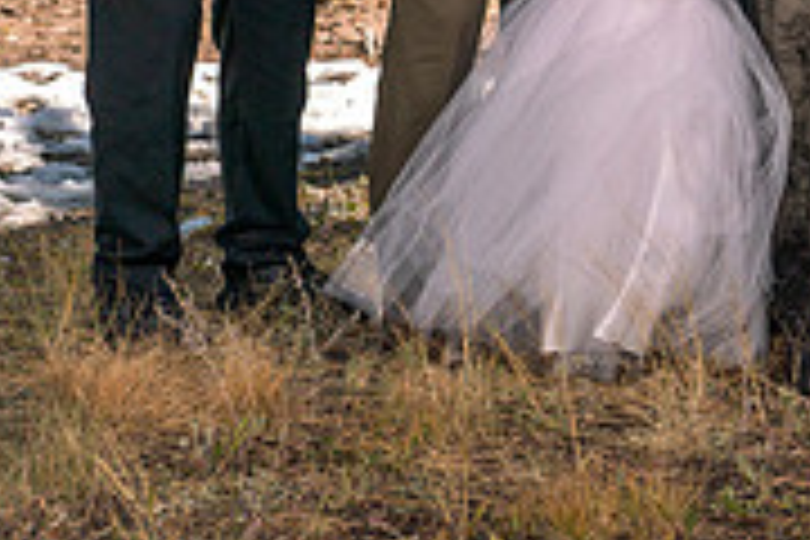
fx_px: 2542
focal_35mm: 113
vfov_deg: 11.6
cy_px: -259
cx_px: 882
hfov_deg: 17.5
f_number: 5
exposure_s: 1/2000
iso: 250
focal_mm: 35
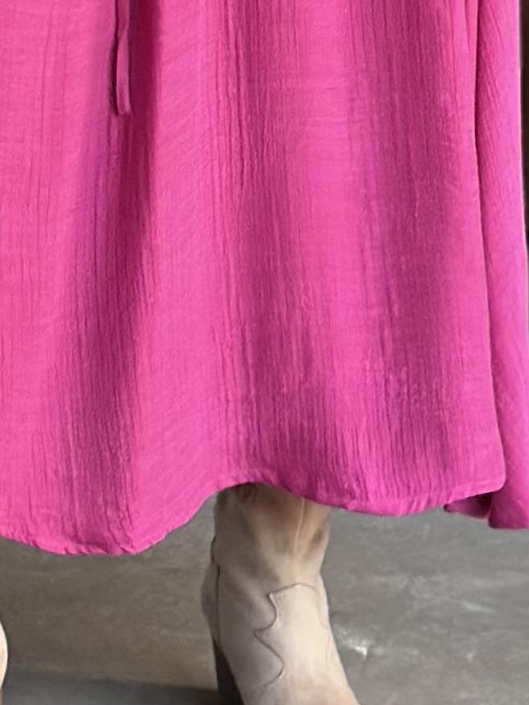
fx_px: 4462
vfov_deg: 8.7
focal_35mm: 219
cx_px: 175
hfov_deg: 6.8
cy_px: -572
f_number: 1.78
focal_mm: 6.86
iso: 250
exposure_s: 1/60
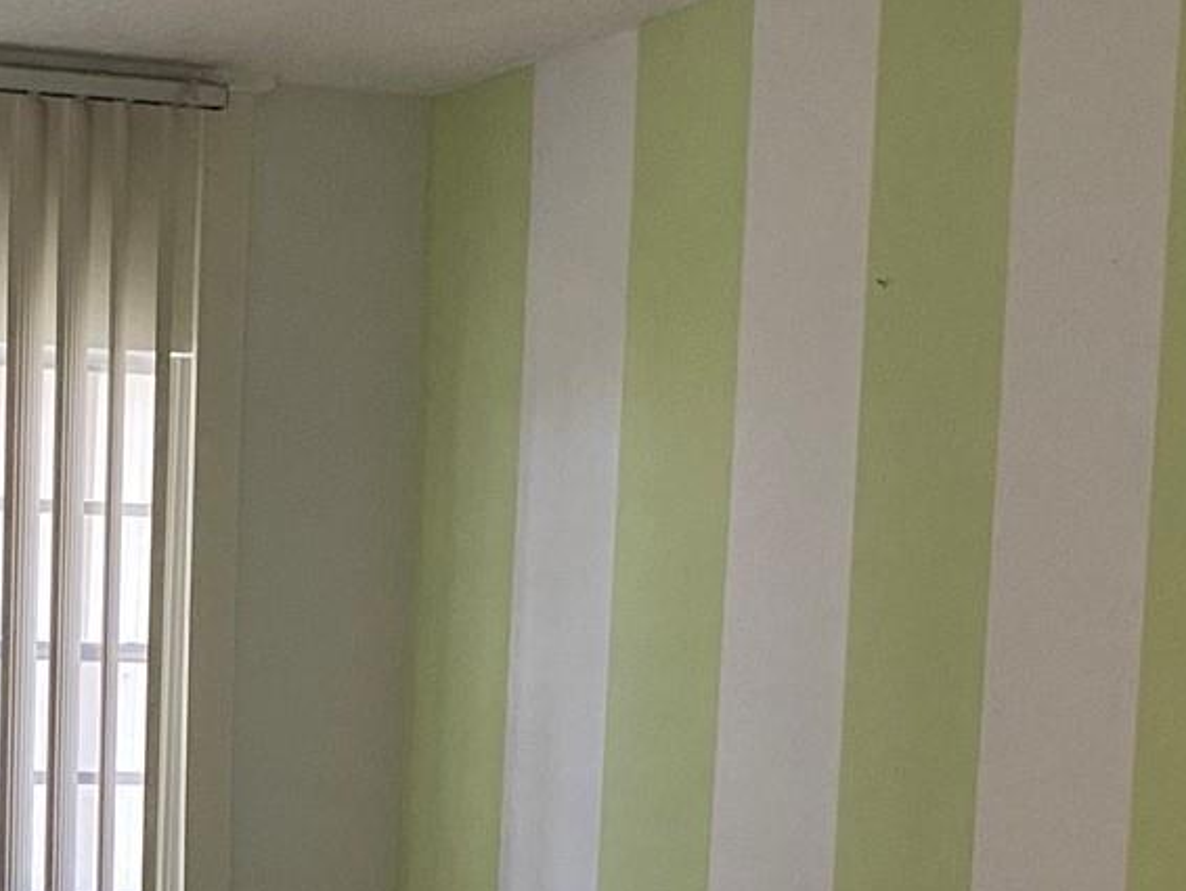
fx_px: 3222
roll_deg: -1.6
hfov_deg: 20.0
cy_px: 1170
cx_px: -84
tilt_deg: -6.8
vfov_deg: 15.0
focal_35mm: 94
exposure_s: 1/60
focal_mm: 4.25
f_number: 1.8
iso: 250
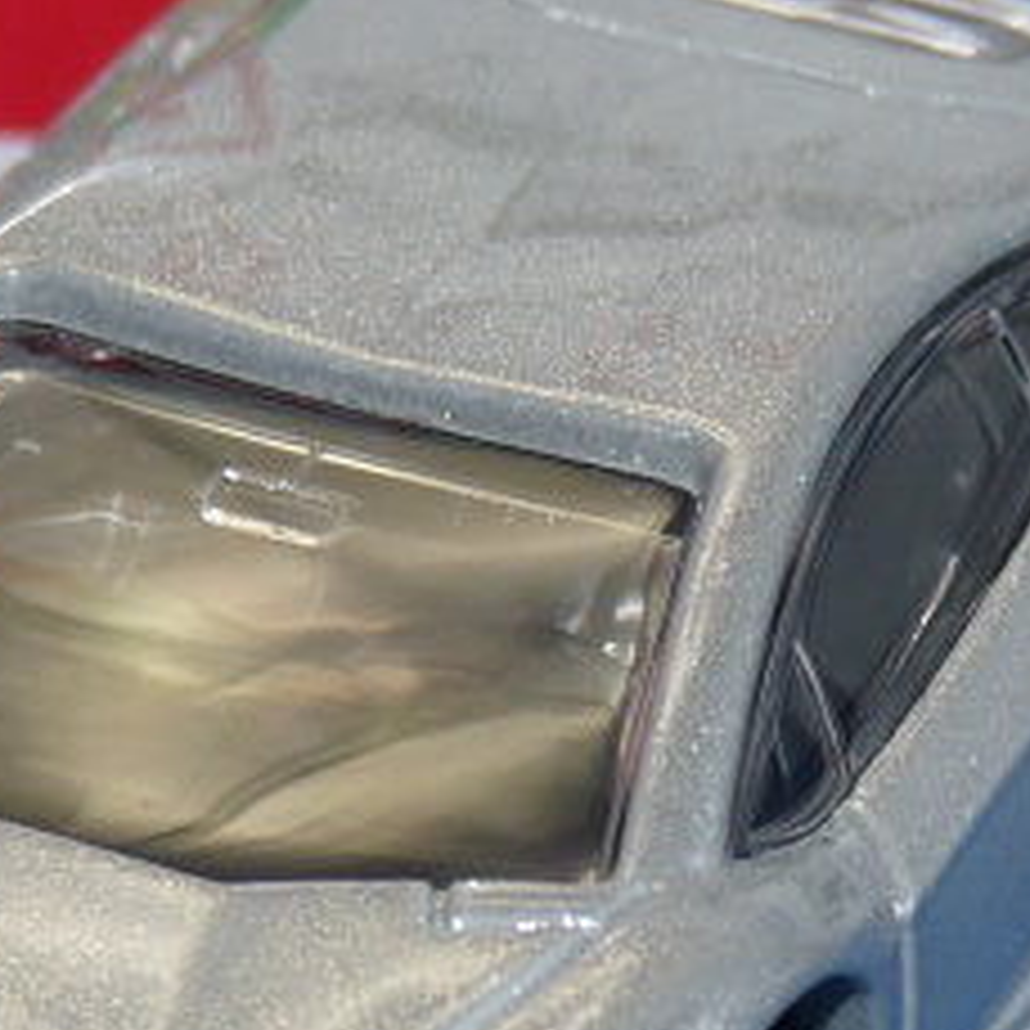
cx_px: 436
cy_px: 670
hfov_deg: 3.3
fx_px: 18145
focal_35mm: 539
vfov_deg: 3.3
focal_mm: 22.3
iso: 100
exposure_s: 1/40
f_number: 3.6
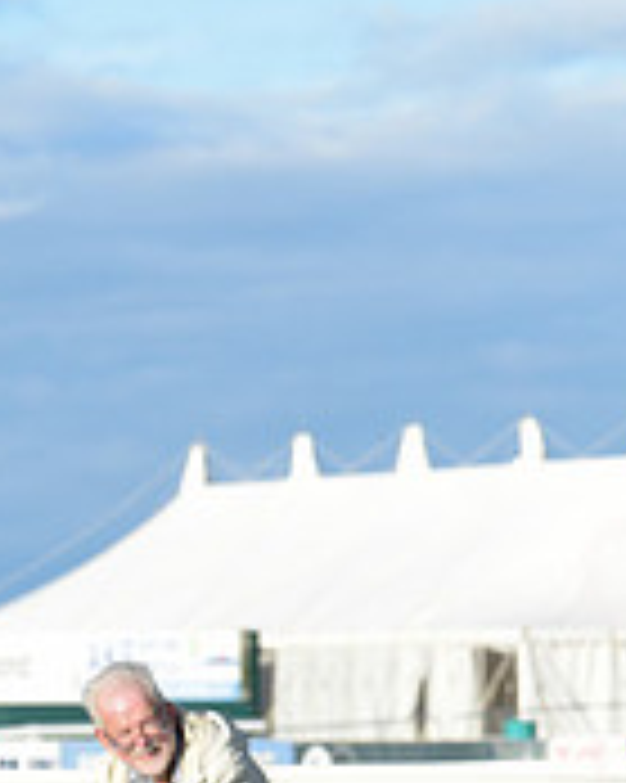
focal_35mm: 329
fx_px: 7626
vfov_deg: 5.9
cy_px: 848
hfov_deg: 4.6
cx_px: 1171
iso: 400
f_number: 5
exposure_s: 1/1600
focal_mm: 105
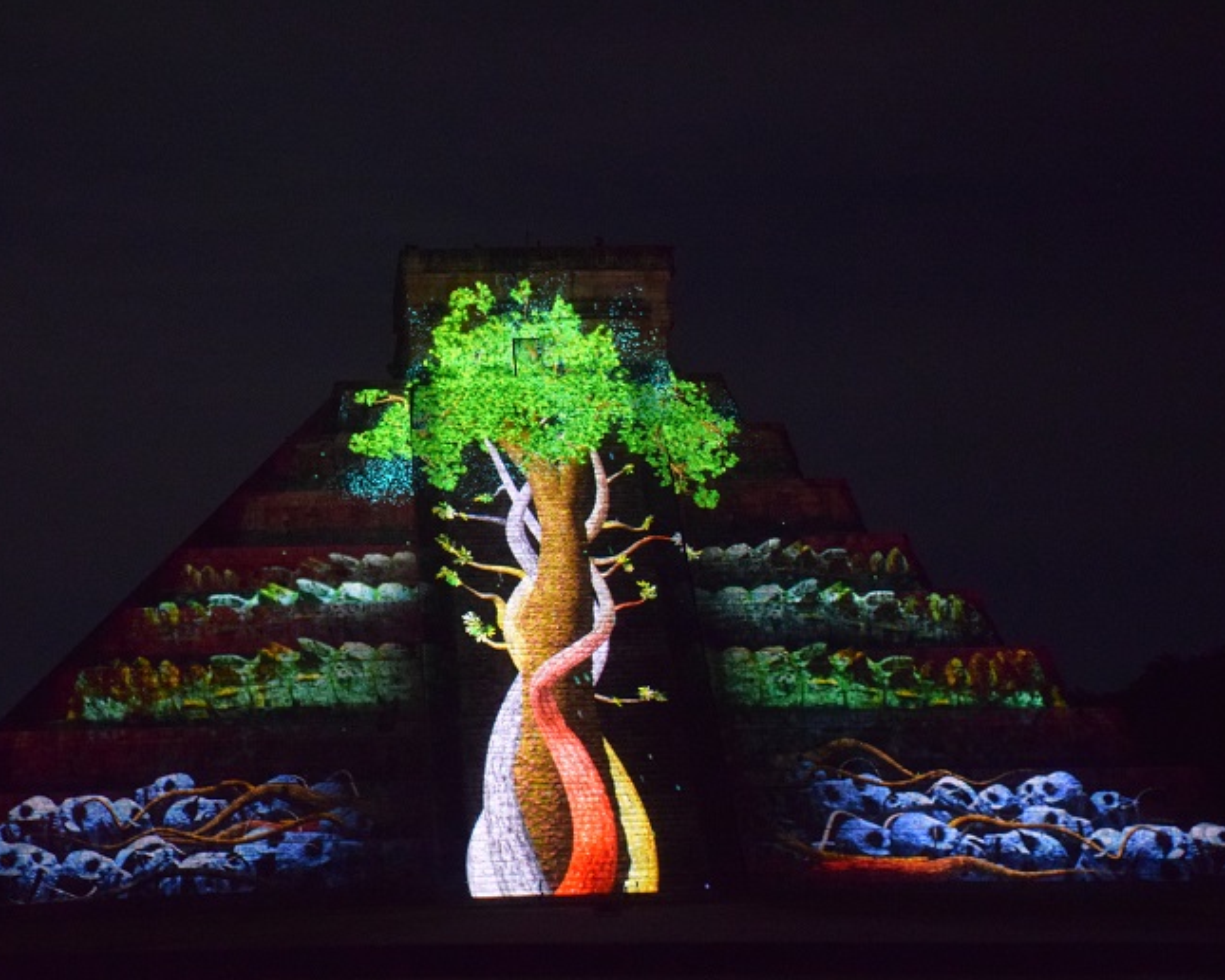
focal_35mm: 79
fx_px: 2849
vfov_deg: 19.5
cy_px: 499
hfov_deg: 24.3
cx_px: 553
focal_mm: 45
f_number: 4.5
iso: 3200
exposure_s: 1/10
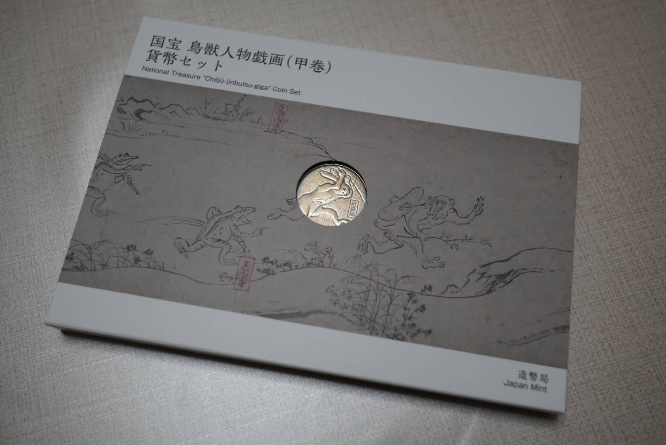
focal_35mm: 36
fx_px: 666
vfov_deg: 36.9
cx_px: 333
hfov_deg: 53.1
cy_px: 222
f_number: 3.2
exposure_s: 1/30
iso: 200
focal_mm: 24
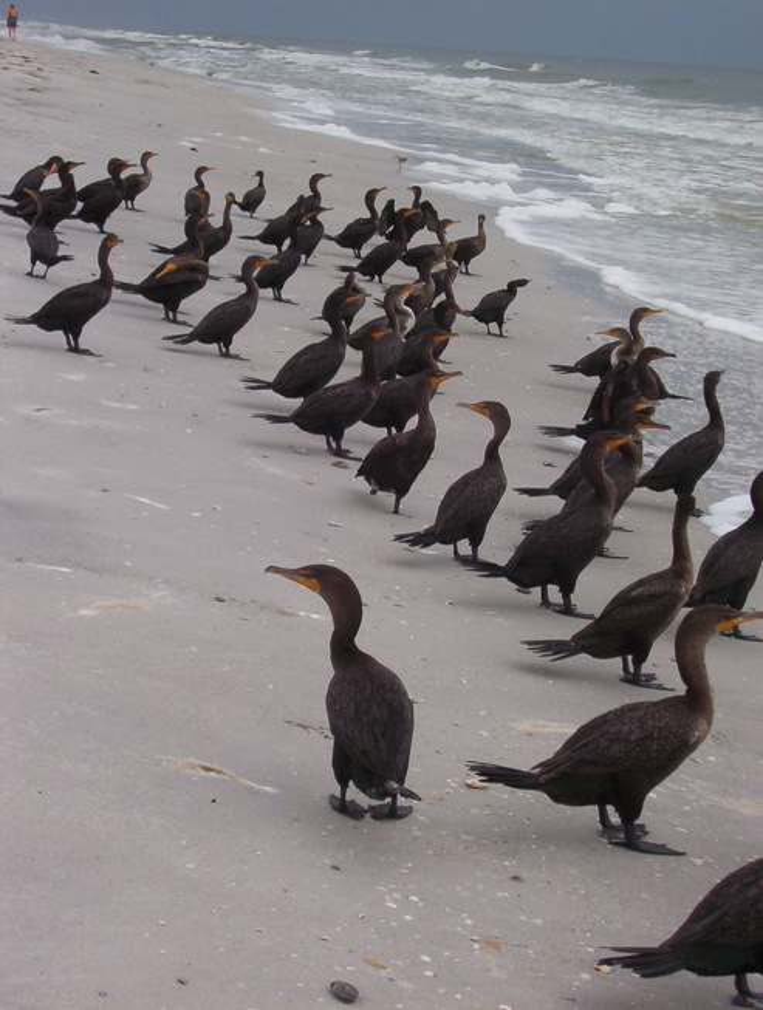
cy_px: 505
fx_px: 2283
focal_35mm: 78
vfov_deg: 25.0
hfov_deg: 19.0
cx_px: 382
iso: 100
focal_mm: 12.09
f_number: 3.94
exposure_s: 1/528
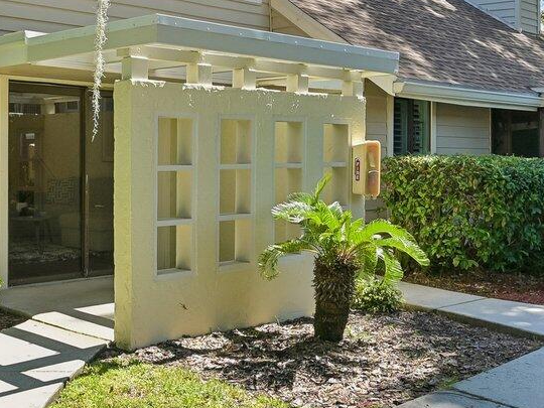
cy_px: 164
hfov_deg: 37.4
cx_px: 223
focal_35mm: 51
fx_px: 801
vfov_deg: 28.5
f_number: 8
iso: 100
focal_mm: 14
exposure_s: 1/90
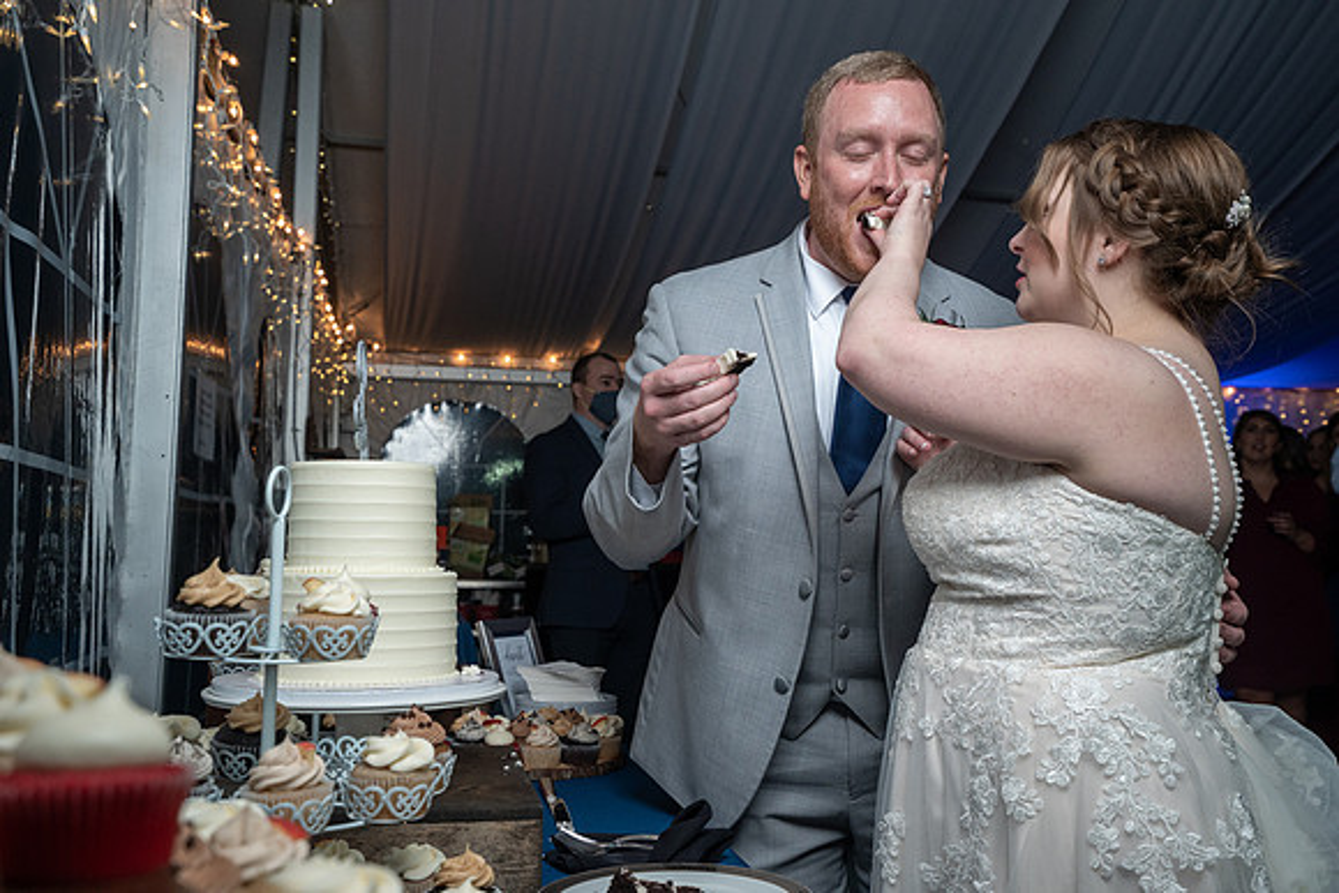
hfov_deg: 52.2
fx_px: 1365
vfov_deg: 36.2
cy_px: 479
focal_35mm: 37
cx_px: 718
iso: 2000
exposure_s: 1/250
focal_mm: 34
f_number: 5.6
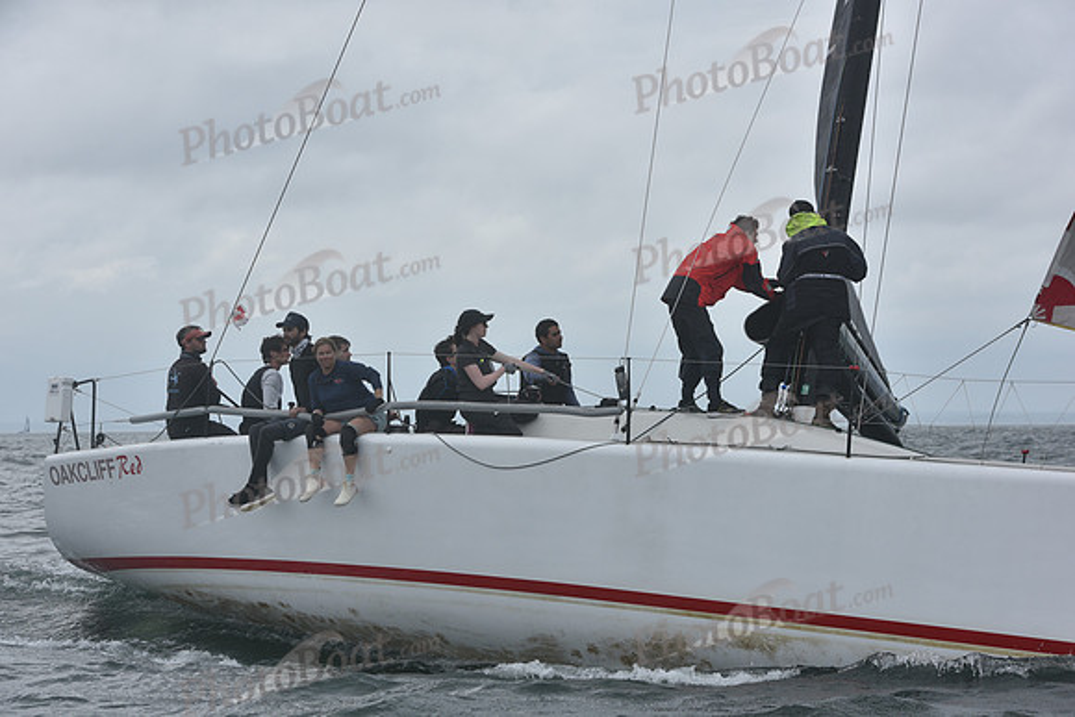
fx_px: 2569
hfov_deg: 23.6
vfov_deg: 15.9
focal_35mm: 86
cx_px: 538
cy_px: 358
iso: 200
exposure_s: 1/800
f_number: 7.1
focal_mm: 86
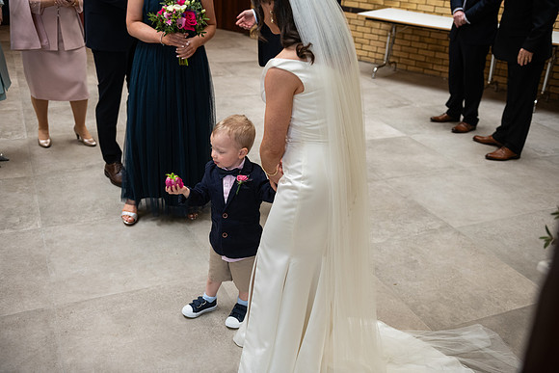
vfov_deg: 36.9
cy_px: 186
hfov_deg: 53.1
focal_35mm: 36
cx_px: 280
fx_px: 559
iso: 800
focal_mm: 36
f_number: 3.5
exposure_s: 1/160
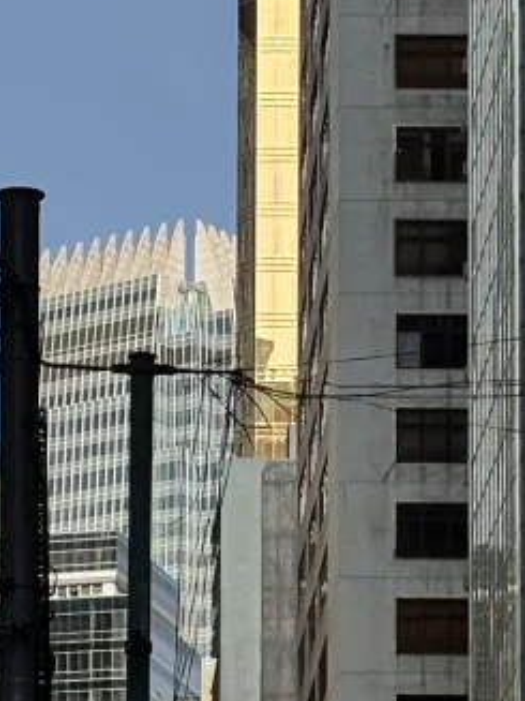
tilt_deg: +10.9
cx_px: 6
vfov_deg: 8.6
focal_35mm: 229
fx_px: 4634
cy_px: 789
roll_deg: -0.4
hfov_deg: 6.5
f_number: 1.6
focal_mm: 5.96
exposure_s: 1/4975
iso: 25
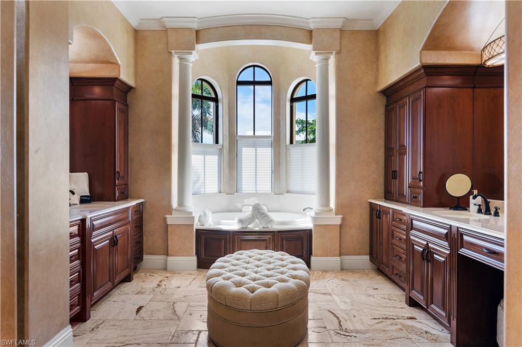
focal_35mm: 24
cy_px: 174
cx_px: 261
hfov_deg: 73.8
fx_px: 348
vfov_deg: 53.1
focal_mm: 24
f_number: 10
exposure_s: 1/5
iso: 320
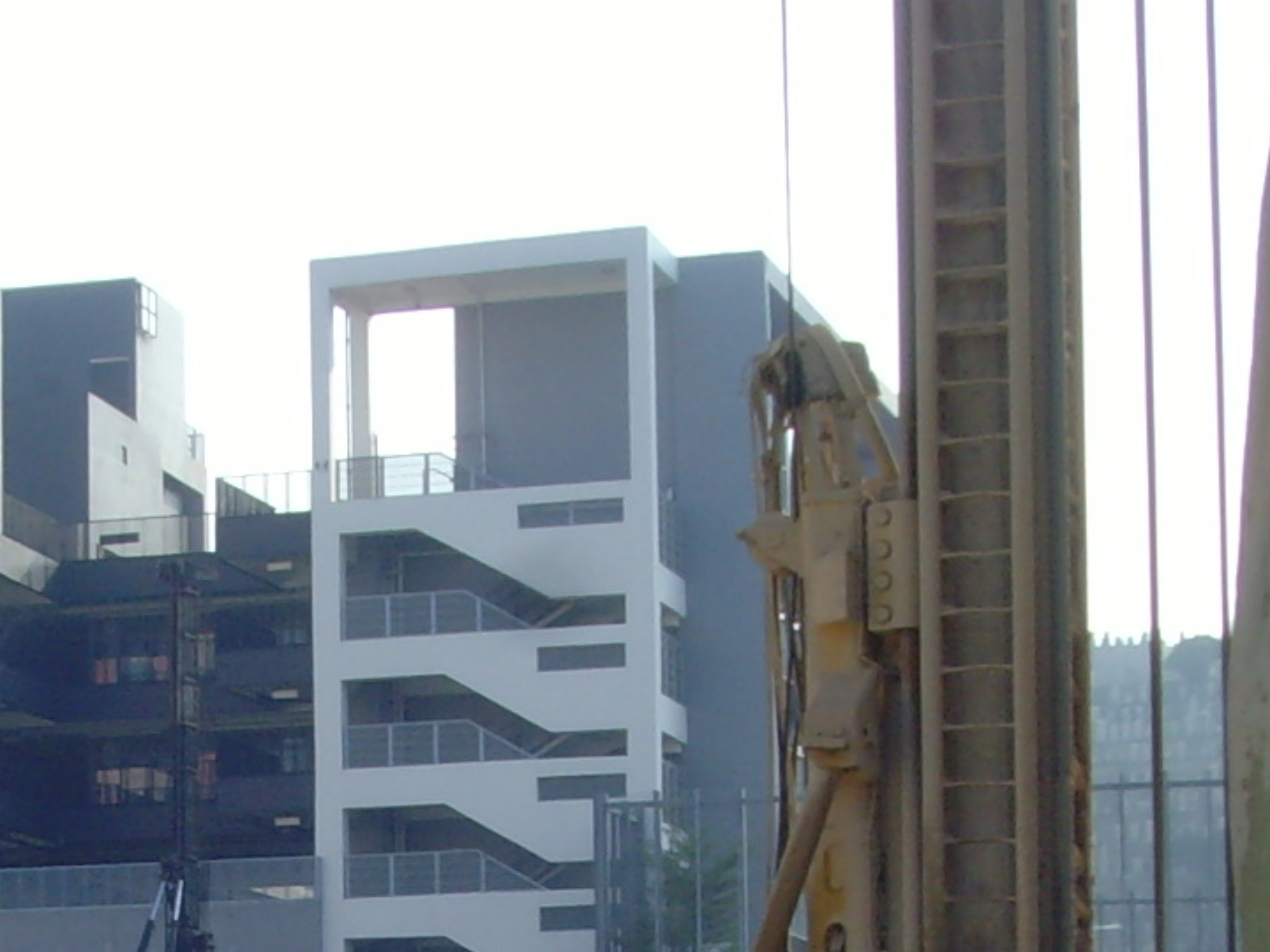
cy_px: 1287
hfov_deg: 17.5
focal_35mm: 111
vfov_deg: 12.8
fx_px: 4072
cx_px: 208
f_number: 6.3
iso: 80
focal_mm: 6.6
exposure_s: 1/180
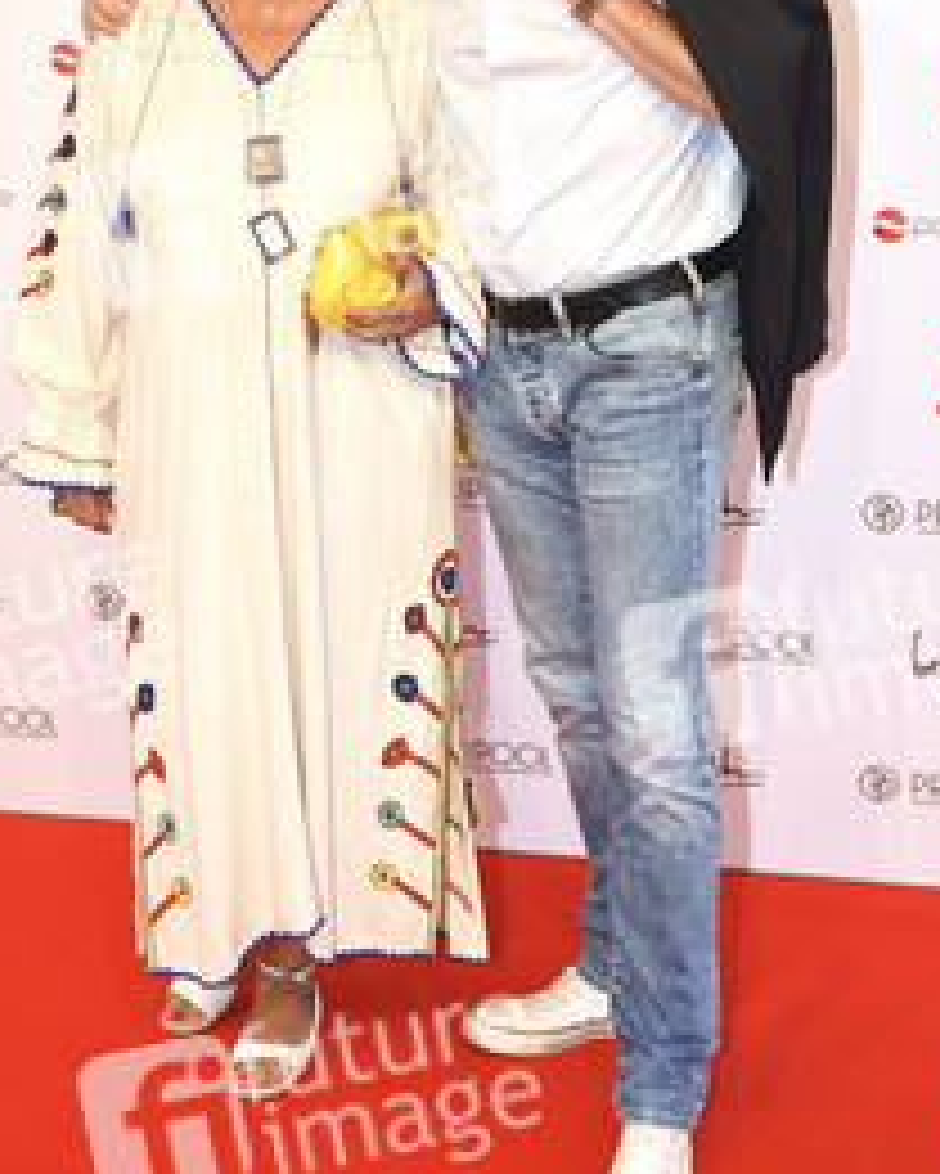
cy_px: 427
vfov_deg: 23.2
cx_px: 441
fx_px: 2850
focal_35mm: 82
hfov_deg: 18.7
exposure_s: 1/160
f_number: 5.6
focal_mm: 38
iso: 400
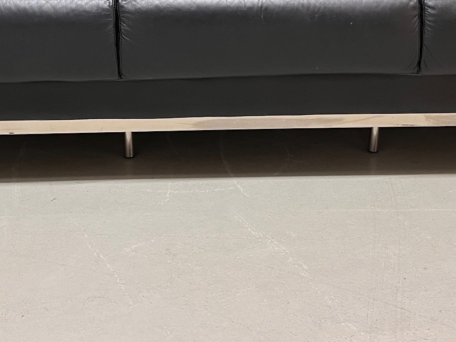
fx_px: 869
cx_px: 246
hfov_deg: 29.4
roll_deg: +0.4
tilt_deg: -14.5
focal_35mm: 66
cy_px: 31
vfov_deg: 21.7
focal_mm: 5.1
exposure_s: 1/50
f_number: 1.6
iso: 125
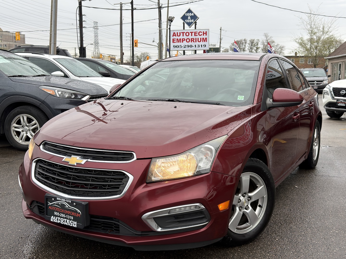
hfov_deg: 47.9
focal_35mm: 39
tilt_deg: -8.1
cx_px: 173
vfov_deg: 36.8
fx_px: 390
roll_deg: -0.7
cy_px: 130
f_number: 1.78
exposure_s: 1/402
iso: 64
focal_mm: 6.76
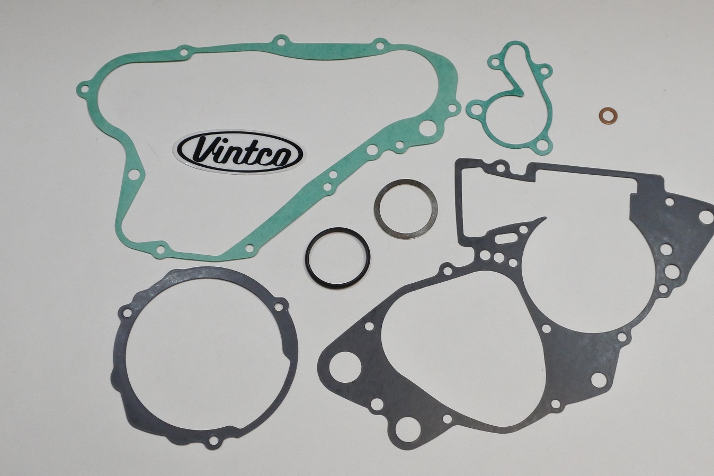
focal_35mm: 43
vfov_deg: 31.2
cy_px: 232
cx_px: 376
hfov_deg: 45.4
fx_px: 853
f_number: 4.2
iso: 560
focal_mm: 15
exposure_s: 1/125
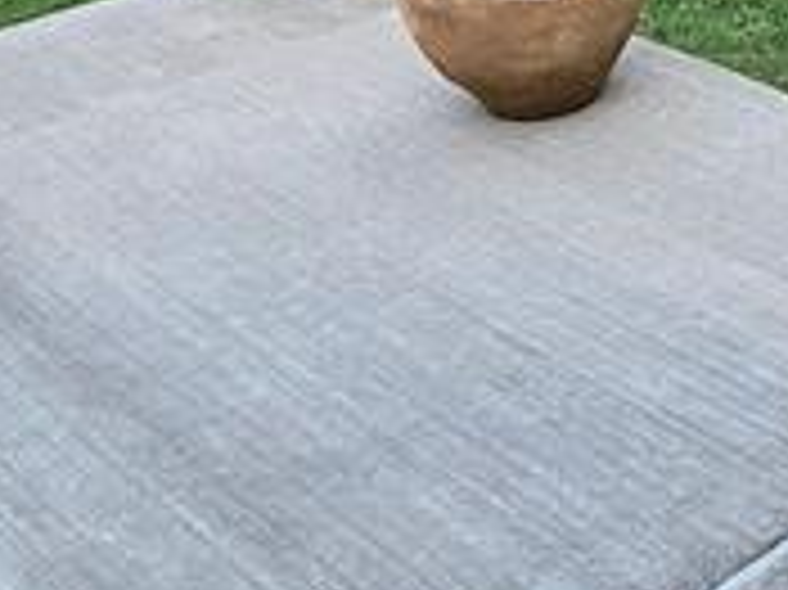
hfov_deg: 23.4
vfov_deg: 17.5
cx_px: 955
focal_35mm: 76
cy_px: -284
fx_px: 1729
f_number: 2.2
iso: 40
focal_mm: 1.74
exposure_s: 1/268
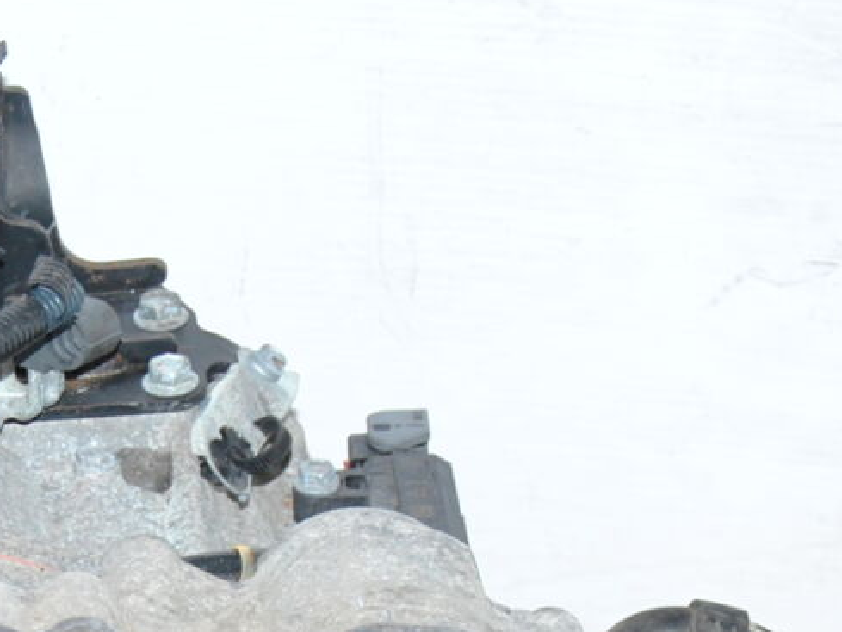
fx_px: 5172
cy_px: 871
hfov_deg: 9.3
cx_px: 34
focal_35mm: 213
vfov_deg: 6.9
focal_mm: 45
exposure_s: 1/200
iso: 400
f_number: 5.3
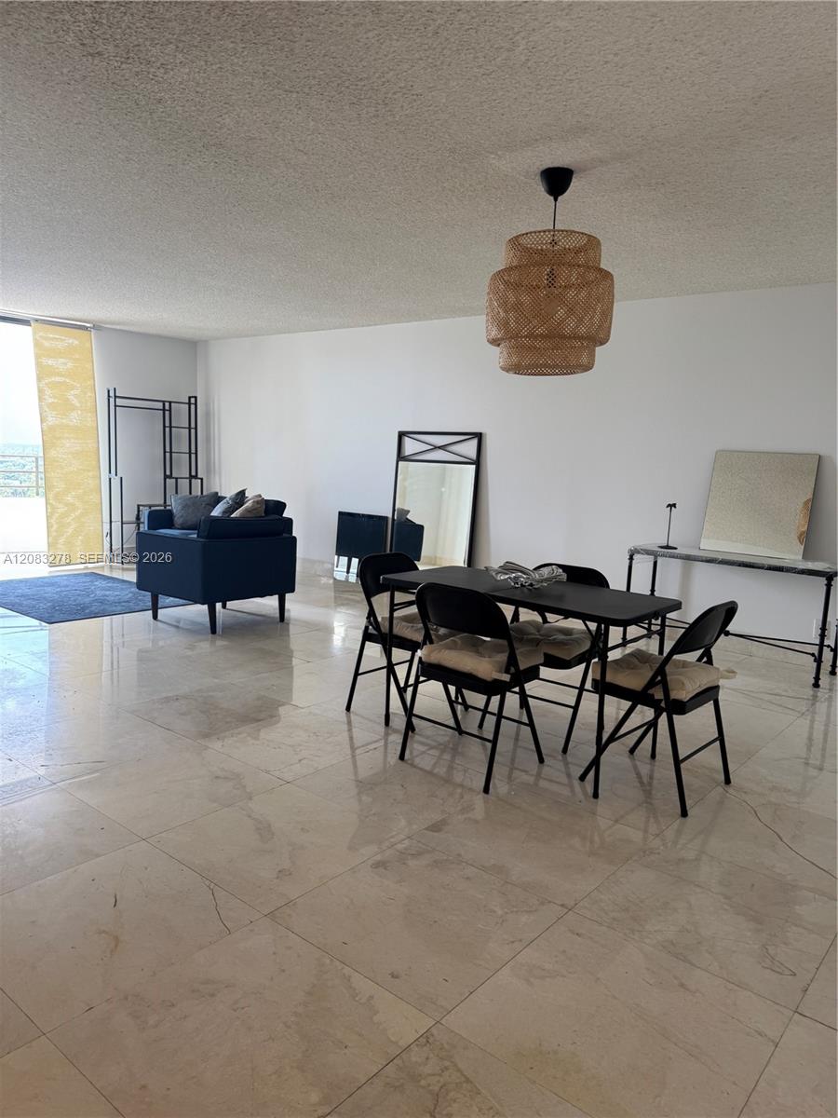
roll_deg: -1.0
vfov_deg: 71.6
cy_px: 559
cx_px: 419
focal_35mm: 24
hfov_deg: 56.8
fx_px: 775
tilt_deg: -6.2
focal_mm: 6.76
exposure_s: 1/120
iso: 80
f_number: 1.78
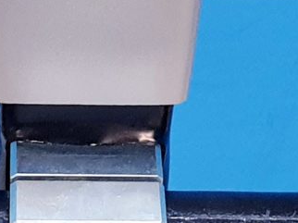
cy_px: 127
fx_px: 1781
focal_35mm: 207
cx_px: 107
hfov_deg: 9.6
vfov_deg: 7.2
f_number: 2.4
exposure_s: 1/33
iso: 320
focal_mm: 4.3
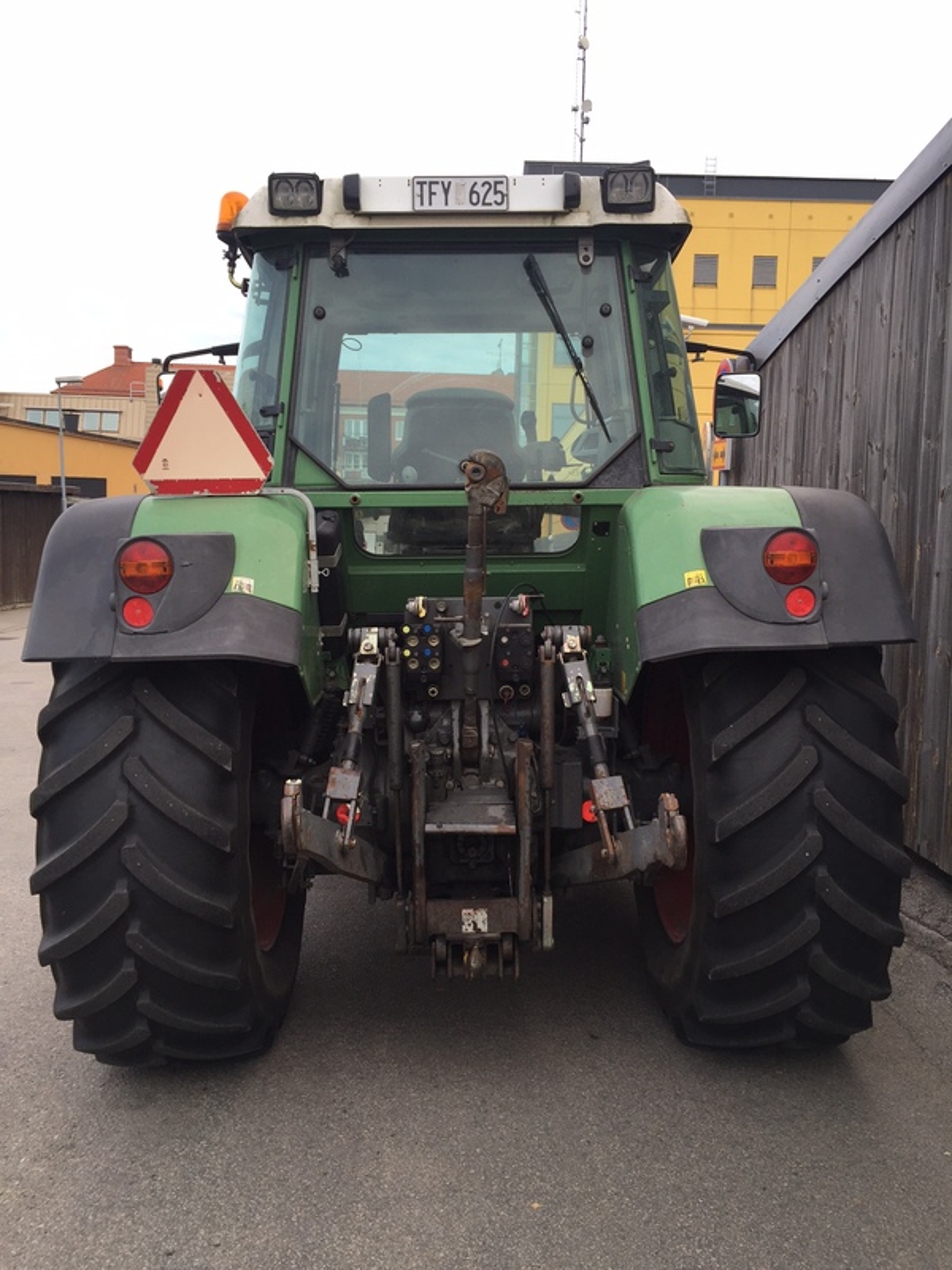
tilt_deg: -3.8
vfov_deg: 61.7
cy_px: 635
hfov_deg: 48.2
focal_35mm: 29
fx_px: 1063
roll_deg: -1.4
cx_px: 476
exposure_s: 1/130
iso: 32
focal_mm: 4.15
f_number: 2.2
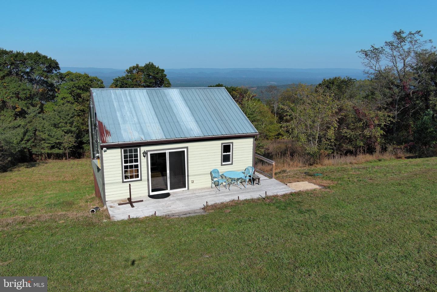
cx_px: 218
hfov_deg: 63.7
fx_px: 352
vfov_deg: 45.0
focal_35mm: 29
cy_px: 146
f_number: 2.8
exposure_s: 1/1613
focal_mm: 10.57
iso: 100
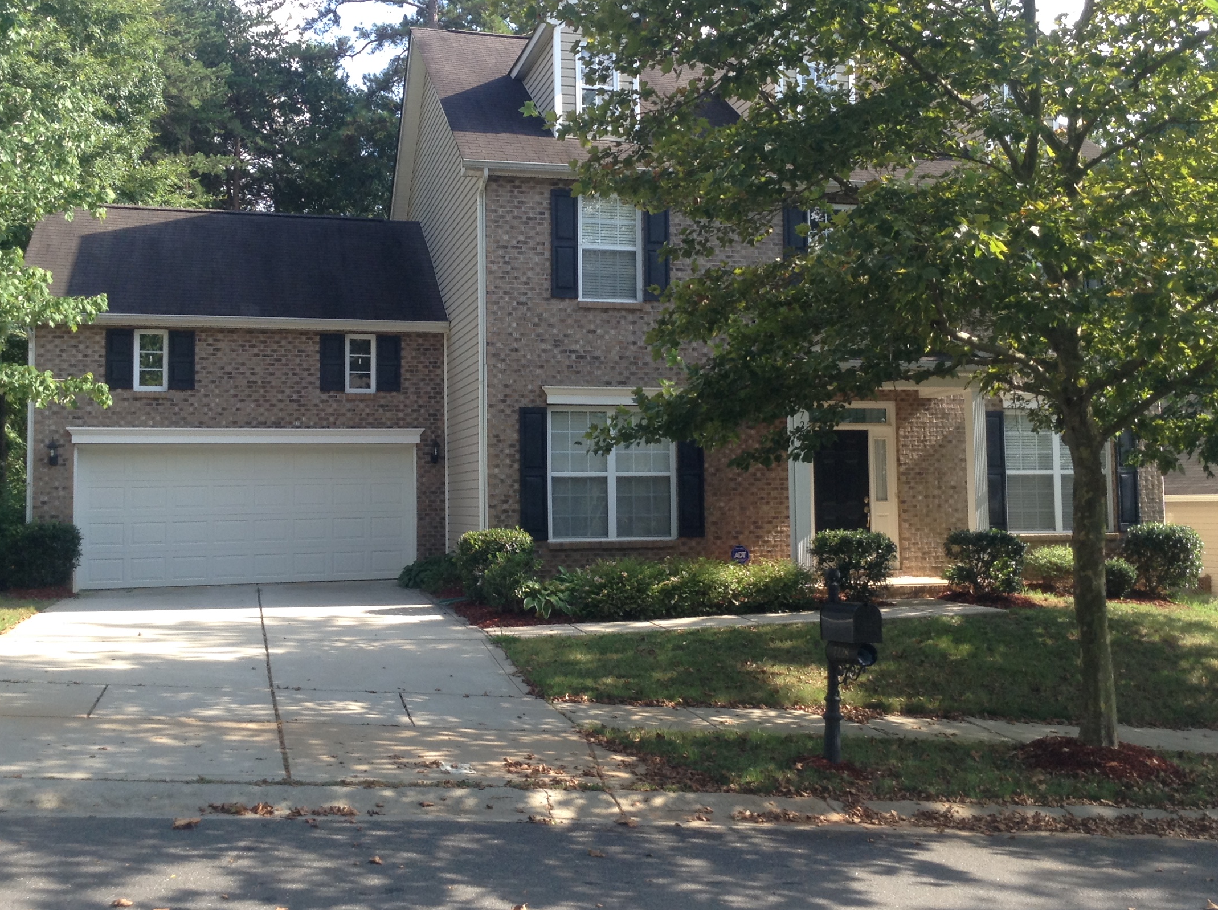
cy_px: 403
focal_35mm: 40
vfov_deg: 35.8
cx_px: 617
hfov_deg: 46.9
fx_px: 1405
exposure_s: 1/245
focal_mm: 3.3
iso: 25
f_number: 2.4
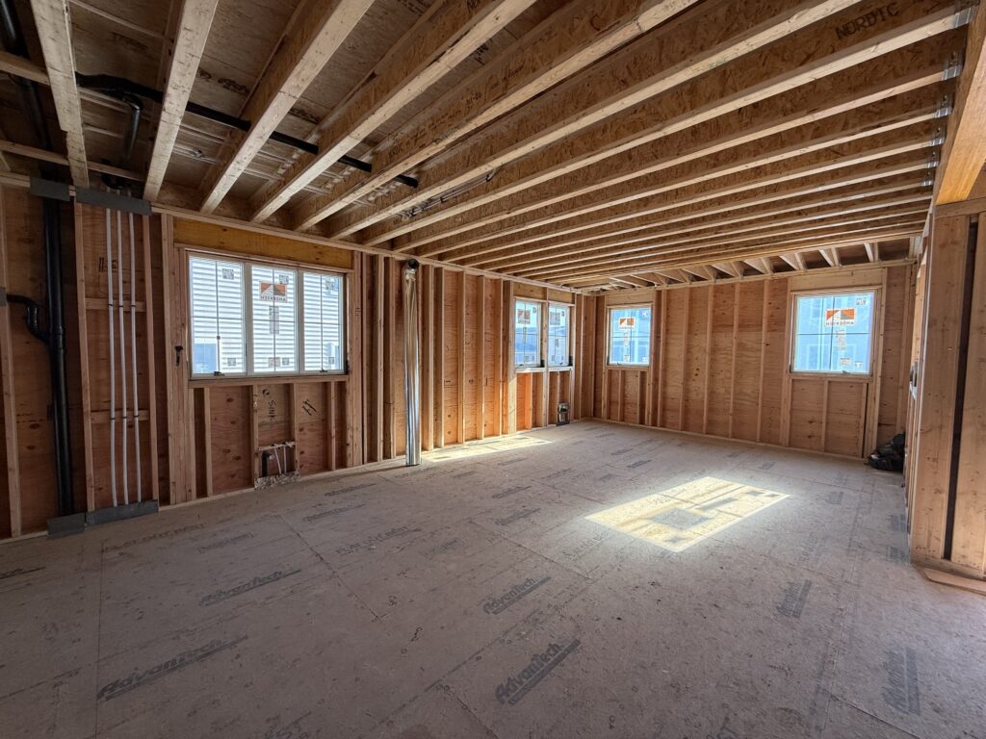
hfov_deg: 102.1
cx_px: 493
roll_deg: -0.9
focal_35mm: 14
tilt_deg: -2.8
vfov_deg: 85.7
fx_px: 399
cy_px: 370
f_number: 2.2
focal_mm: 2.22
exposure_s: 1/124
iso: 64
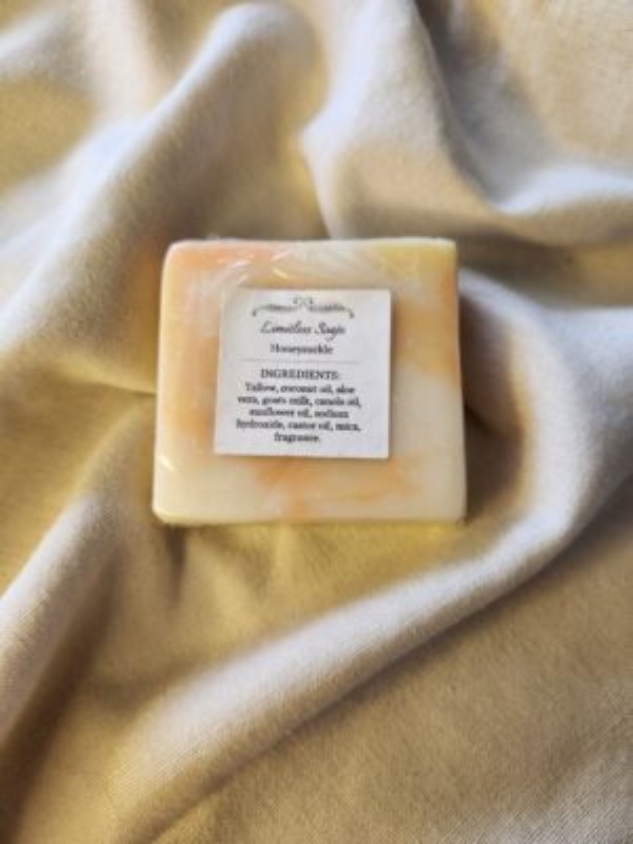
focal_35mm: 23
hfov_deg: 58.9
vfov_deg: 73.9
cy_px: 422
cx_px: 316
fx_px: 561
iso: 160
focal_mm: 5.4
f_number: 1.8
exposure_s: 1/120
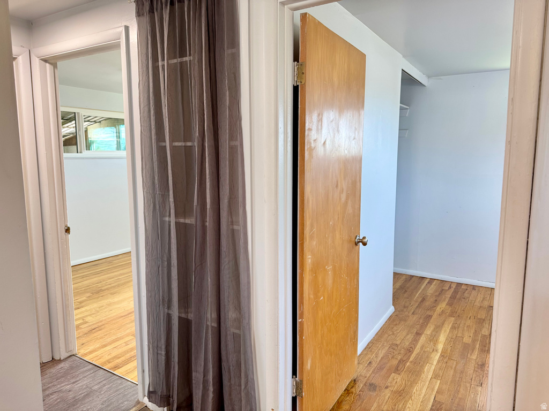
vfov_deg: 56.8
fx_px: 381
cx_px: 274
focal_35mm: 24
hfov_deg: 71.6
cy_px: 206
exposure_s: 1/60
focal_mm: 6.76
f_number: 1.78
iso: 250
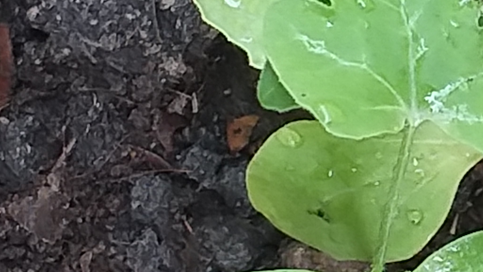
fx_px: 730
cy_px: 89
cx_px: 462
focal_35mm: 57
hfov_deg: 34.0
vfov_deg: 21.0
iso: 40
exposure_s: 1/100
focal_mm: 3.6
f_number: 1.9
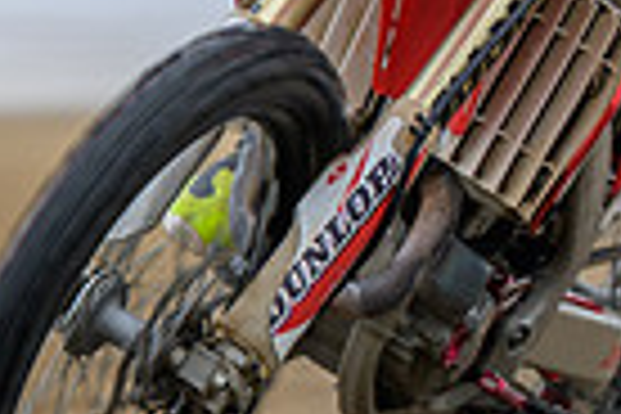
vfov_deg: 1.4
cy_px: -110
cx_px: 264
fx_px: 17490
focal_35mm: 1014
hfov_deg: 2.0
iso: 125
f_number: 4
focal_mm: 150
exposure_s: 1/320
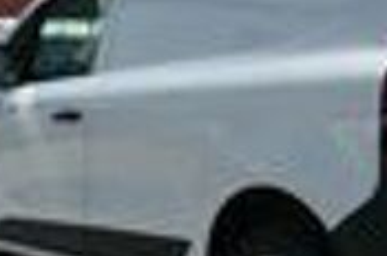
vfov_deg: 15.5
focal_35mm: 88
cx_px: 358
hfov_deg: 22.5
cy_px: 127
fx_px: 944
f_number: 3.5
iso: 125
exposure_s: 1/2000
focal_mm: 11.6
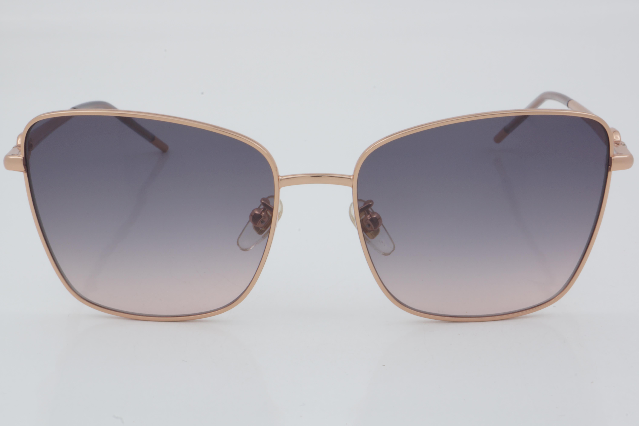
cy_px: 213
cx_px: 320
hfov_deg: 24.6
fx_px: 1464
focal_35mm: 82
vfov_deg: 16.6
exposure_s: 1/3
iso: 100
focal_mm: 55
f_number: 32
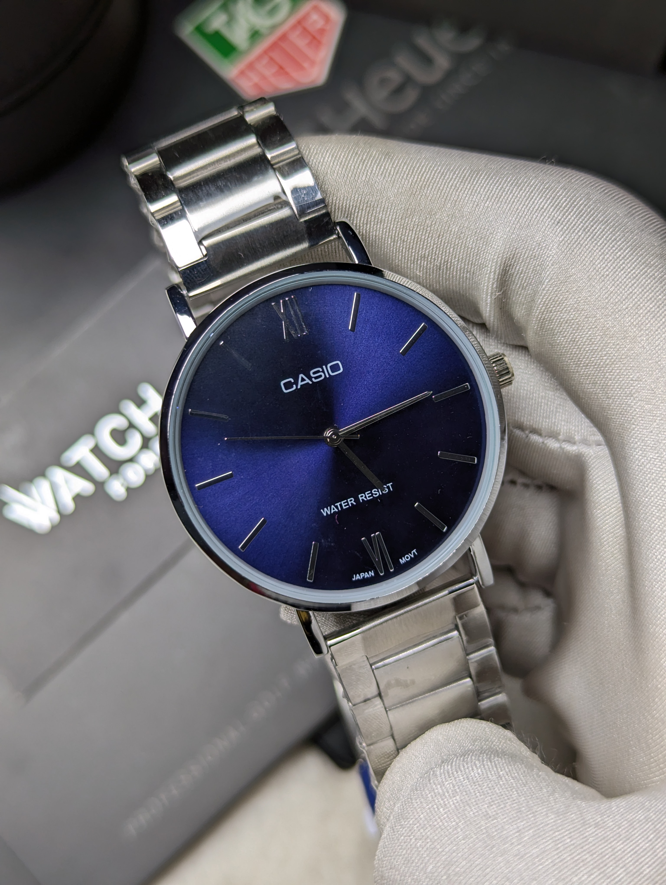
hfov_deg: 30.3
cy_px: 442
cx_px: 333
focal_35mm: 48
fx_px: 1228
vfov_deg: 39.6
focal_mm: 6.81
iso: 47
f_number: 1.85
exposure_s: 1/137
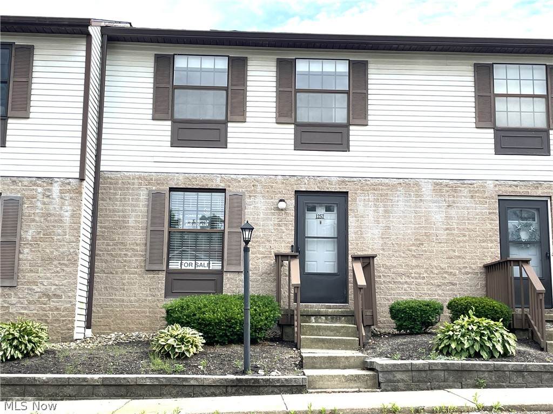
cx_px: 276
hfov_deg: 40.4
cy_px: 207
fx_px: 751
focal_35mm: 47
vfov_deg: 30.9
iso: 32
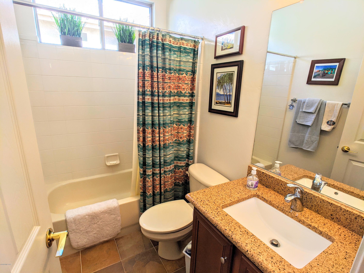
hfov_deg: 65.3
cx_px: 182
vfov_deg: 51.4
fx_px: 284
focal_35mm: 27
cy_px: 136
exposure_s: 1/175
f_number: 1.73
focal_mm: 4.38
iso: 70
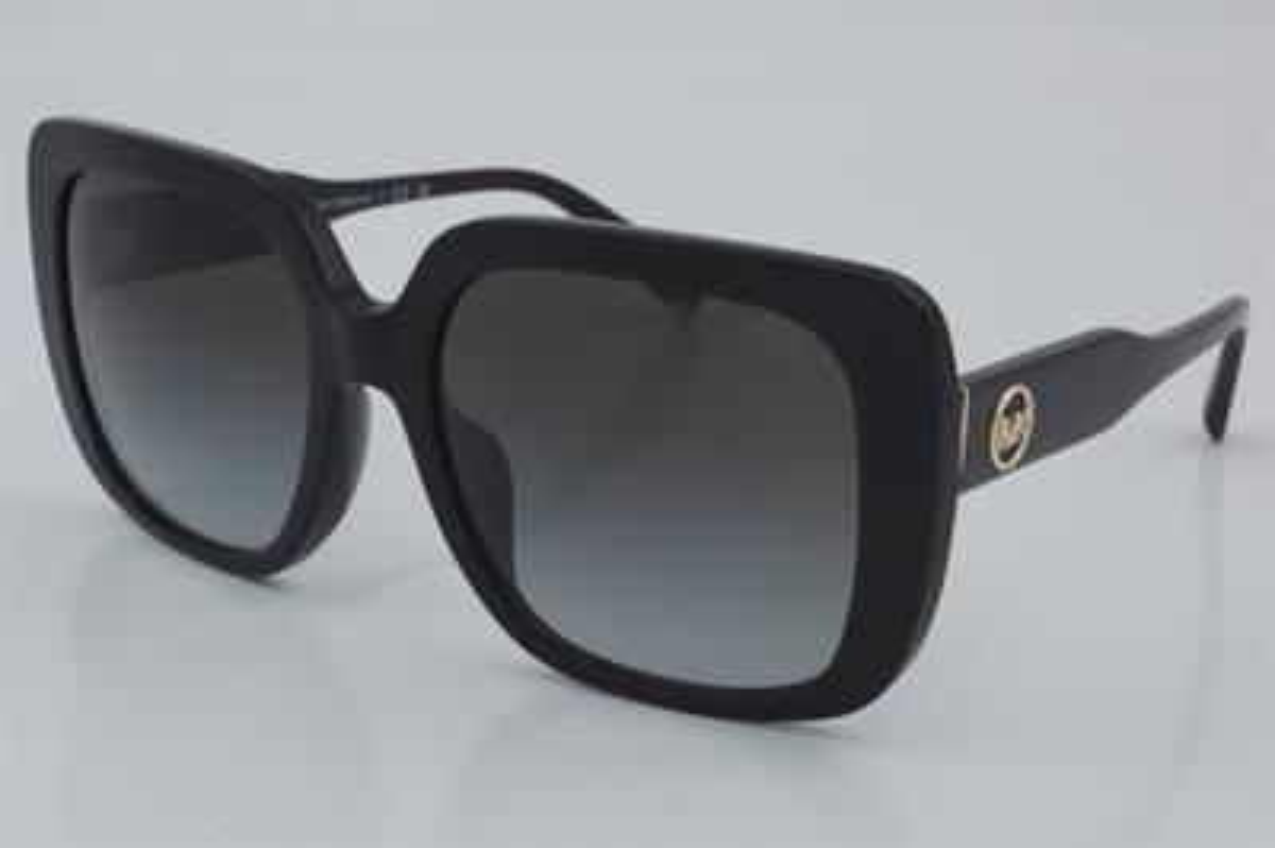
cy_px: 424
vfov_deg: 18.2
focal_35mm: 75
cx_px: 638
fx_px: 2654
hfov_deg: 27.0
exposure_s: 1/4
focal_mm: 50
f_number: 32
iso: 100
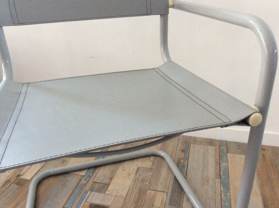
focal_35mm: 32
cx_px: 140
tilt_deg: -25.4
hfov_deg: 56.9
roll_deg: +2.0
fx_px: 258
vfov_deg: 44.1
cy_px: 104
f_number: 2.4
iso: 160
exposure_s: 1/25
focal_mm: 3.3
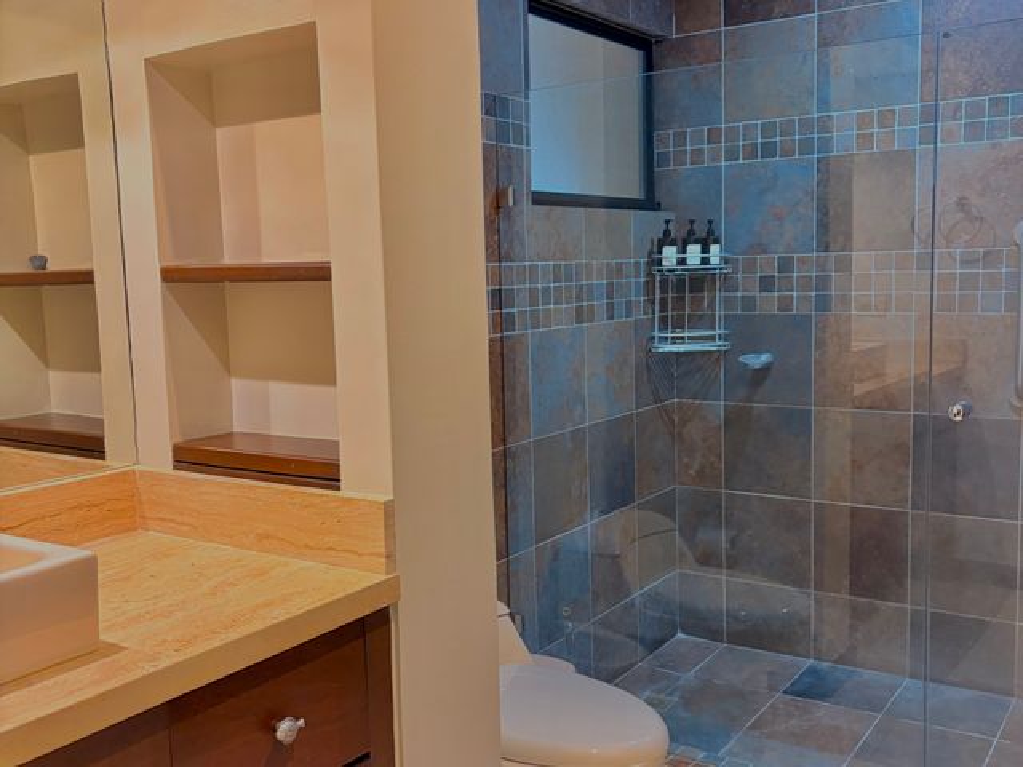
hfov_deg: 67.3
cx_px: 512
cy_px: 384
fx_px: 768
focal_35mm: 26
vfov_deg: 53.1
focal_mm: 5.96
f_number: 1.6
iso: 200
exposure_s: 1/60
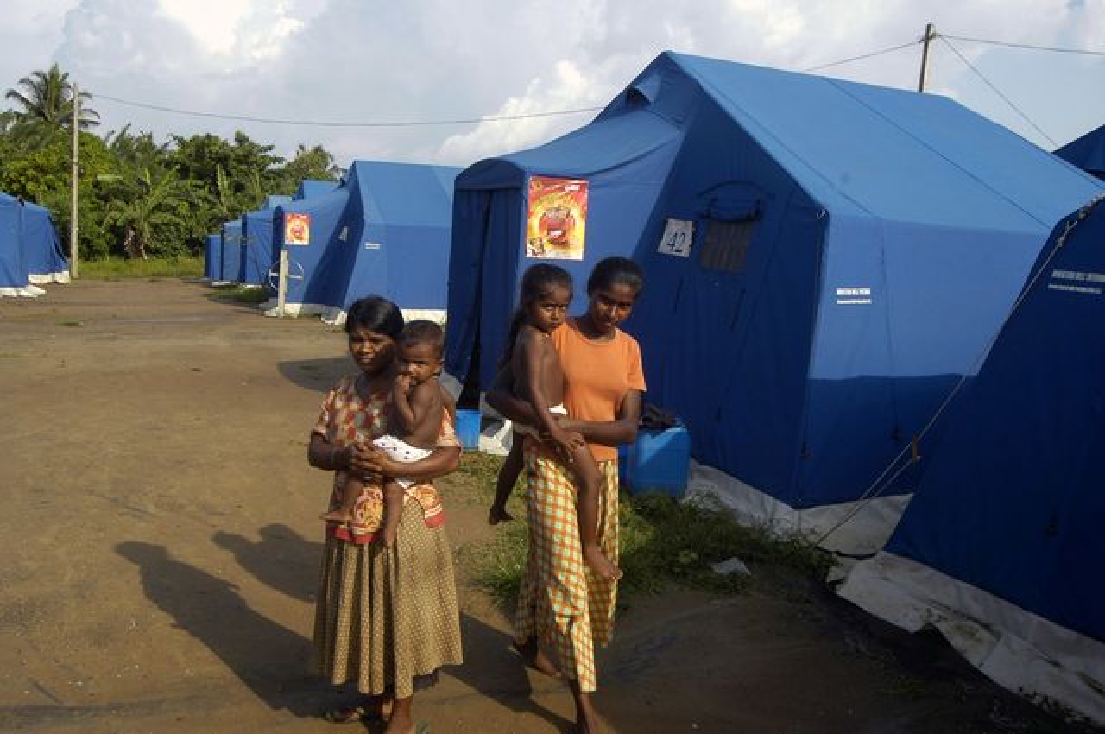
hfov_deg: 62.0
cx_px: 552
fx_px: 920
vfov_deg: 43.5
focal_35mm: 30
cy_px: 367
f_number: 9
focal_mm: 20
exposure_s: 1/320
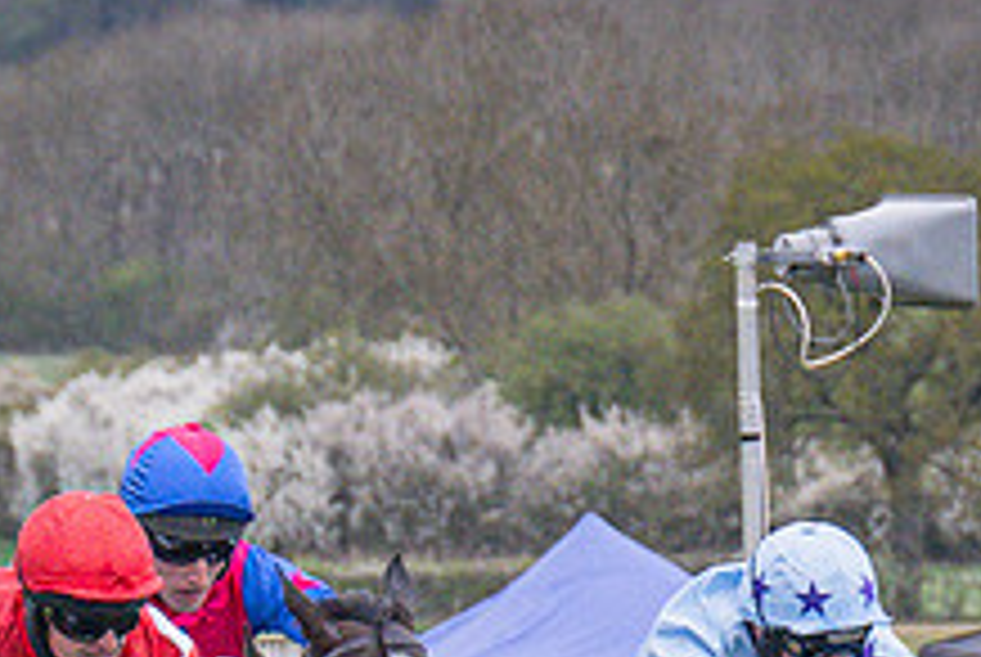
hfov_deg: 2.9
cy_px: 1379
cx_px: 976
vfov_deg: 1.9
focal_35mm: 712
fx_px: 19428
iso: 1600
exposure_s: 1/1250
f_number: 5
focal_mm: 98
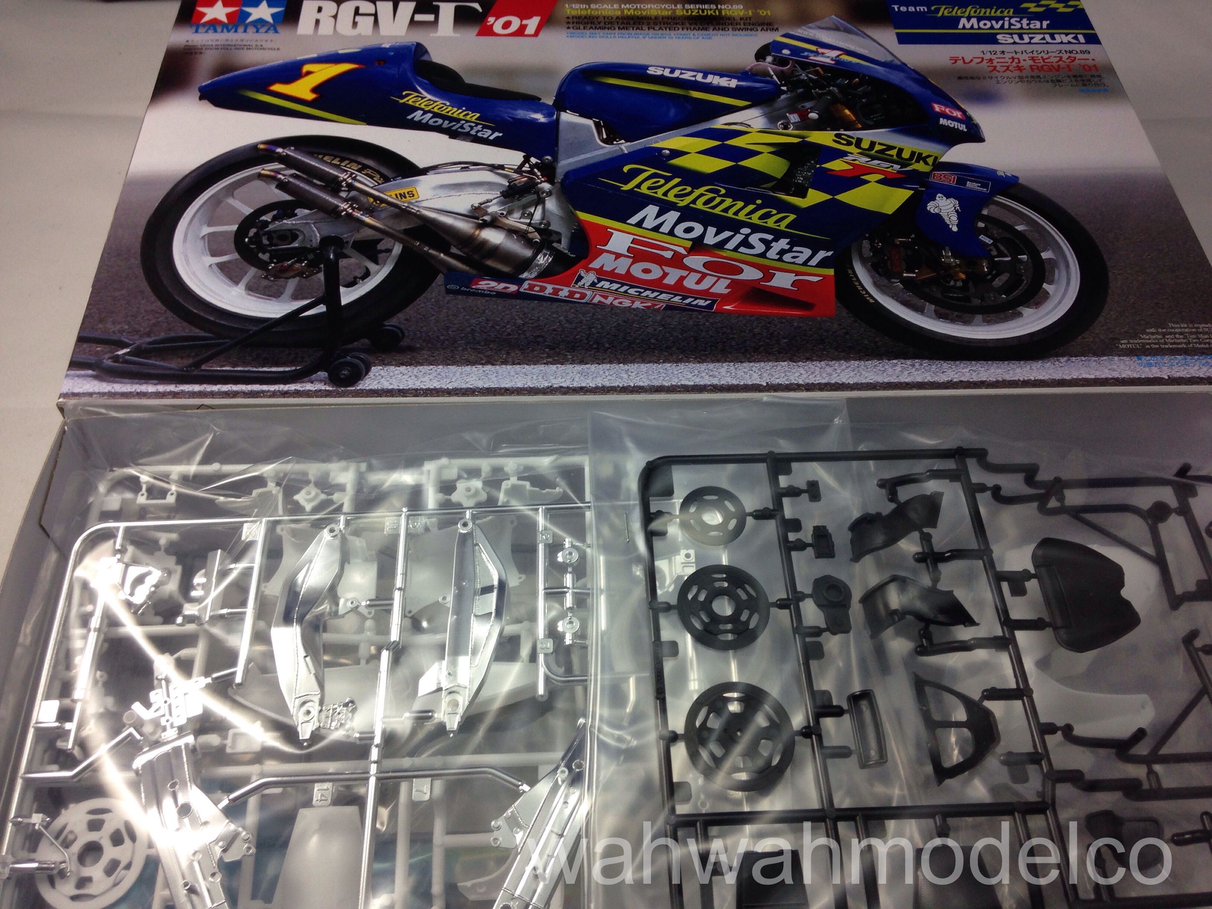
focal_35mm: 33
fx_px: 1155
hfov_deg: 55.4
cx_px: 606
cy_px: 454
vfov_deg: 42.9
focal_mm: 4.12
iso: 80
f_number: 2.4
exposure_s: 1/100
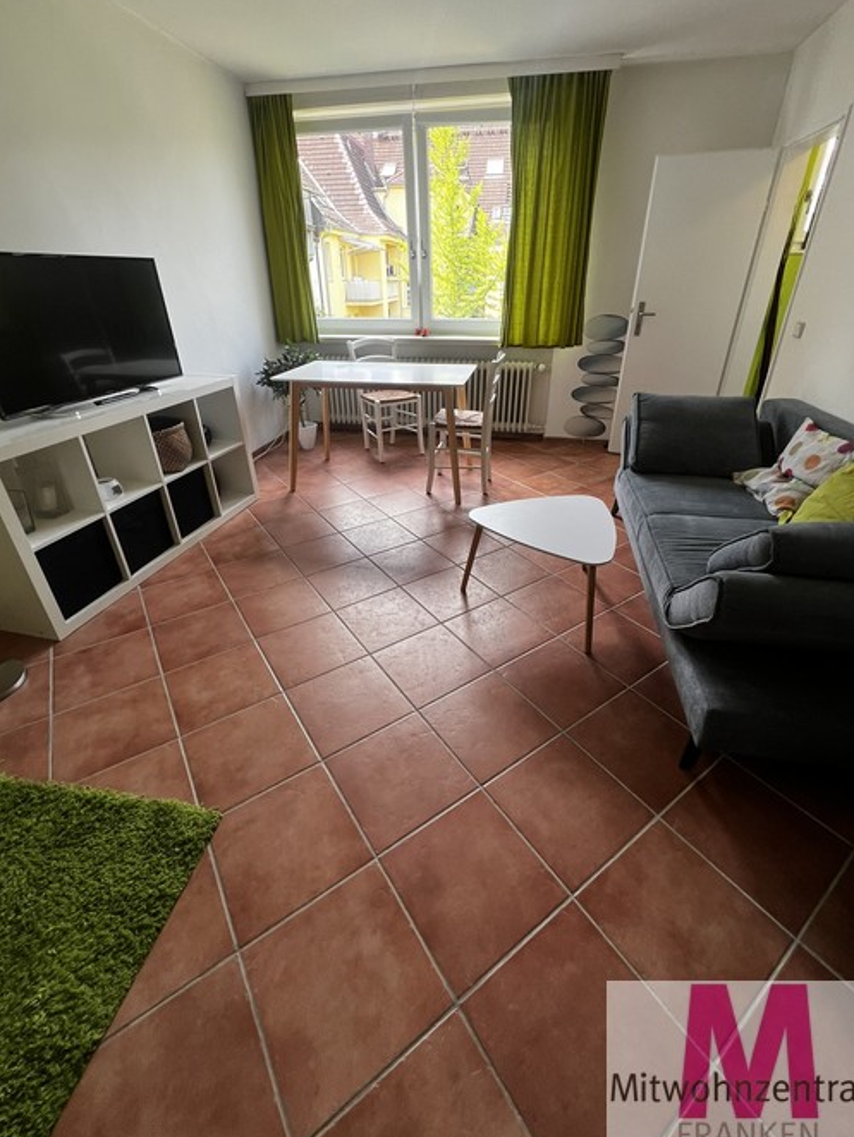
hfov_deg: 85.7
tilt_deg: -28.6
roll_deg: -0.6
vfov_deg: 101.9
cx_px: 430
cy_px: 538
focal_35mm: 14
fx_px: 460
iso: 64
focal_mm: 1.57
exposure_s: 1/99
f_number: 1.8
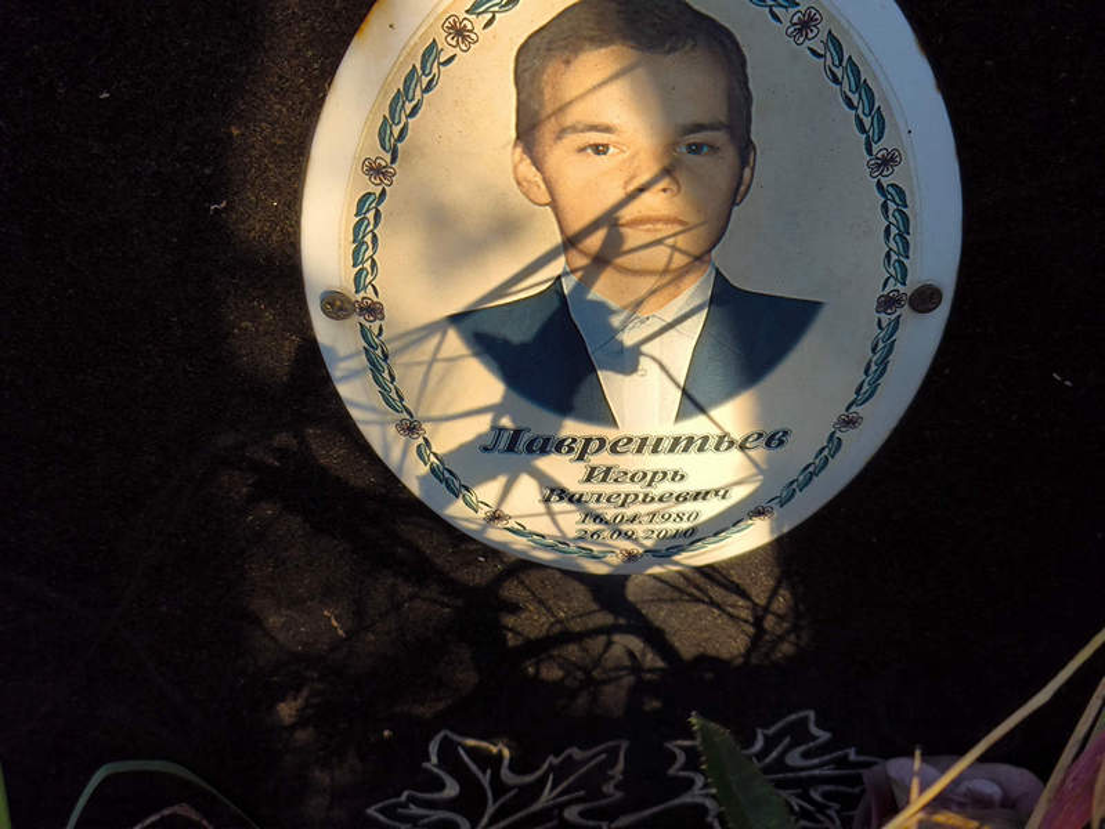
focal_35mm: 50
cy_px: 414
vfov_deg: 29.1
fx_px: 1597
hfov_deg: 38.2
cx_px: 552
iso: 50
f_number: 1.7
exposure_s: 1/499
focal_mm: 4.71
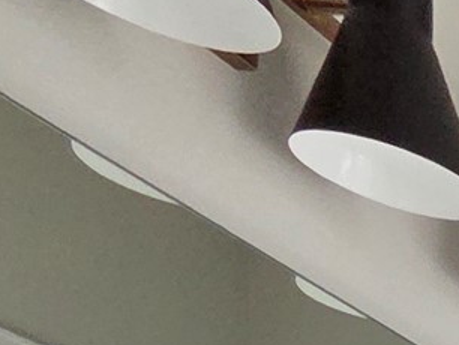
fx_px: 1155
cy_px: 1086
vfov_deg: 10.6
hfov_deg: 11.5
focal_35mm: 87
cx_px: 1382
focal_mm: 2.2
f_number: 2.2
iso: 200
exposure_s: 1/359
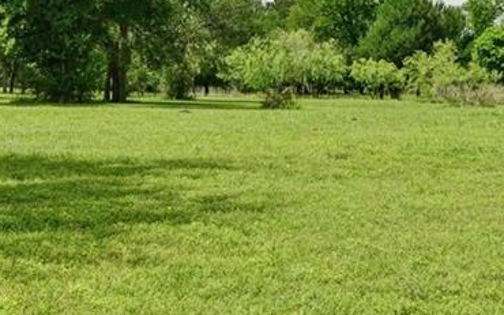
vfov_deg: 16.4
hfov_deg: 26.1
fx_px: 1085
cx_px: 222
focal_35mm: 79
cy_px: 71
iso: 200
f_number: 14
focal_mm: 14
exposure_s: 1/250
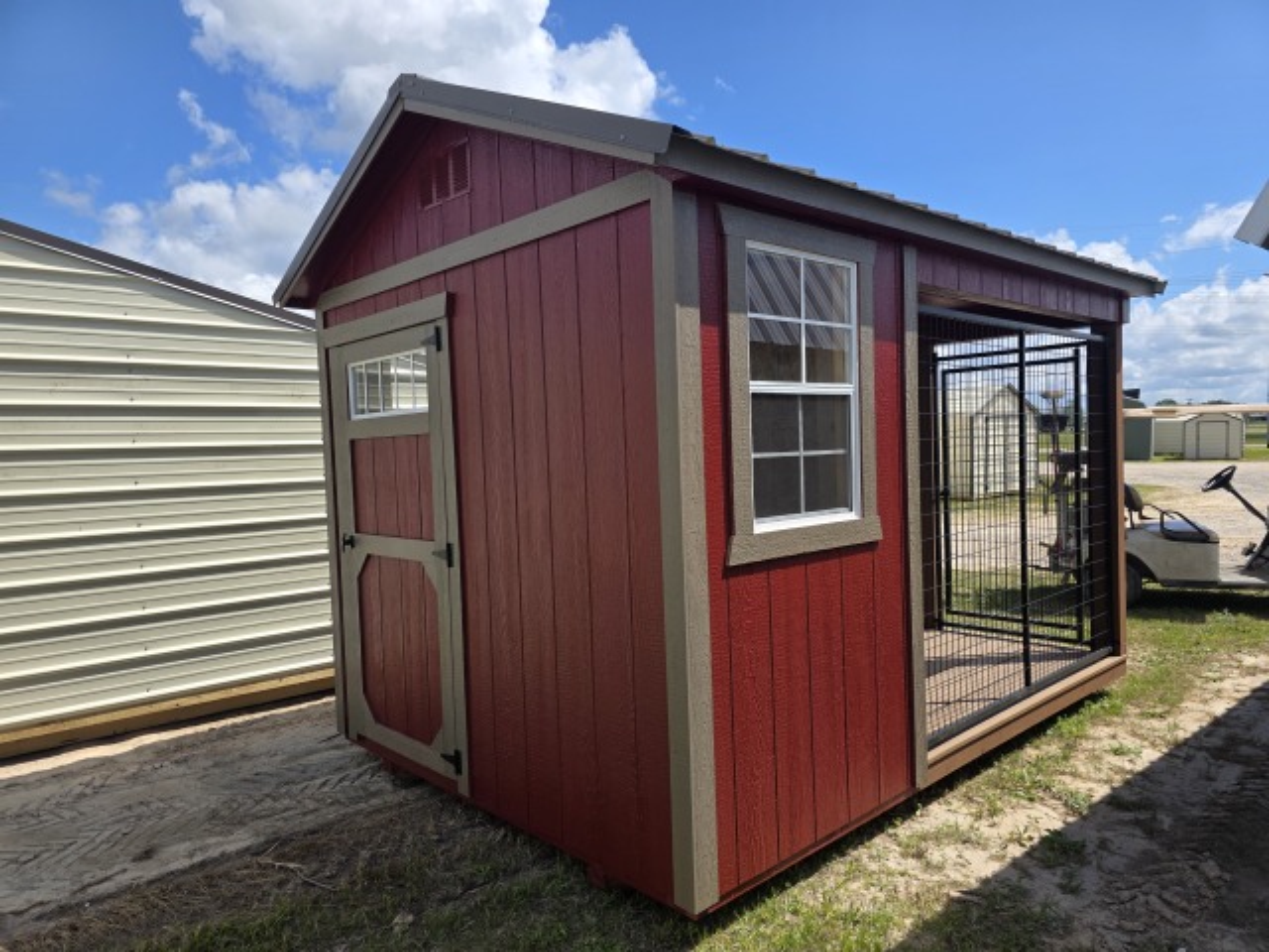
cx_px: 634
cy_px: 476
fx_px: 843
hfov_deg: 73.9
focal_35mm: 23
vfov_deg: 58.9
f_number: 1.7
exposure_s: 1/5153
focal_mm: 6.3
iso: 80
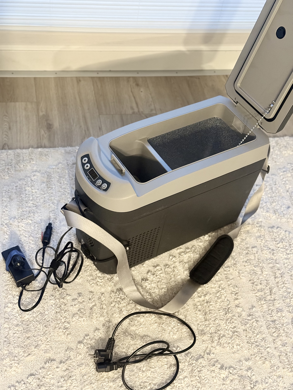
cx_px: 146
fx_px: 542
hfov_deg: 30.3
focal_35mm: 48
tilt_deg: -47.2
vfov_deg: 39.7
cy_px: 195
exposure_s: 1/25
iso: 500
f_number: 1.78
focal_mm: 6.76
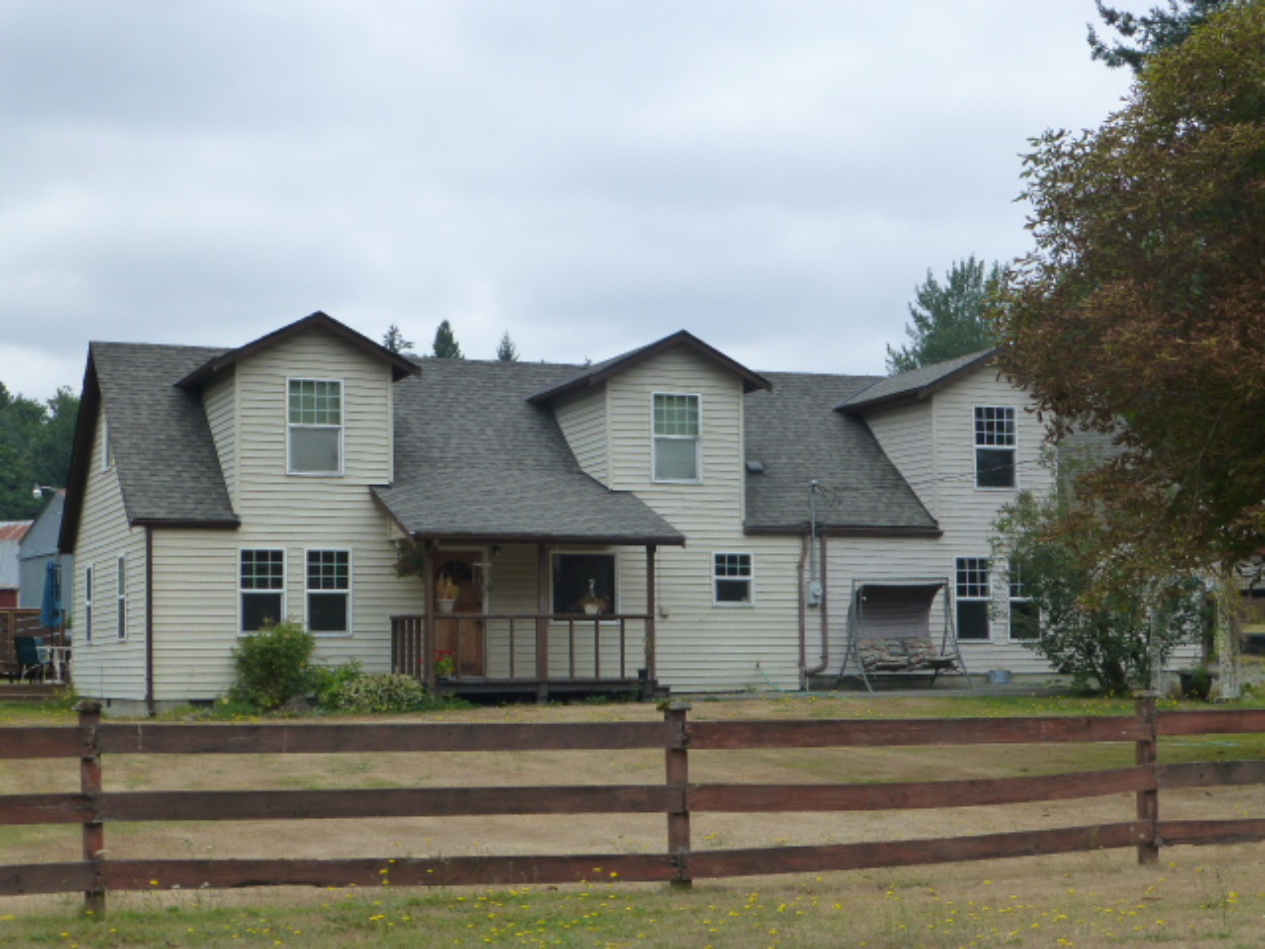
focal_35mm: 62
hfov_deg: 31.2
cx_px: 632
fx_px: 2266
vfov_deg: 23.7
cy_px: 474
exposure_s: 1/400
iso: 160
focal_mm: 11
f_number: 4.8
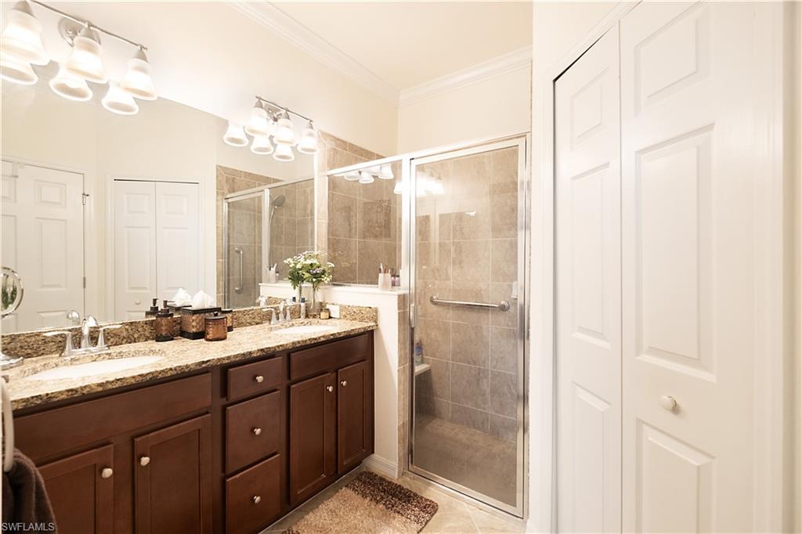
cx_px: 401
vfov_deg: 77.3
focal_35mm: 15
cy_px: 267
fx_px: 334
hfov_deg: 100.4
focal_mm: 10
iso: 1250
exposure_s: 1/40
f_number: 4
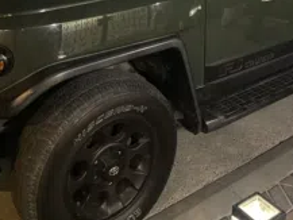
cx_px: 170
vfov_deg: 26.8
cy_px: -46
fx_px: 407
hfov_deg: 39.5
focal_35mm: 48
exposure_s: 1/33
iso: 1250
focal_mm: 4.2
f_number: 1.6
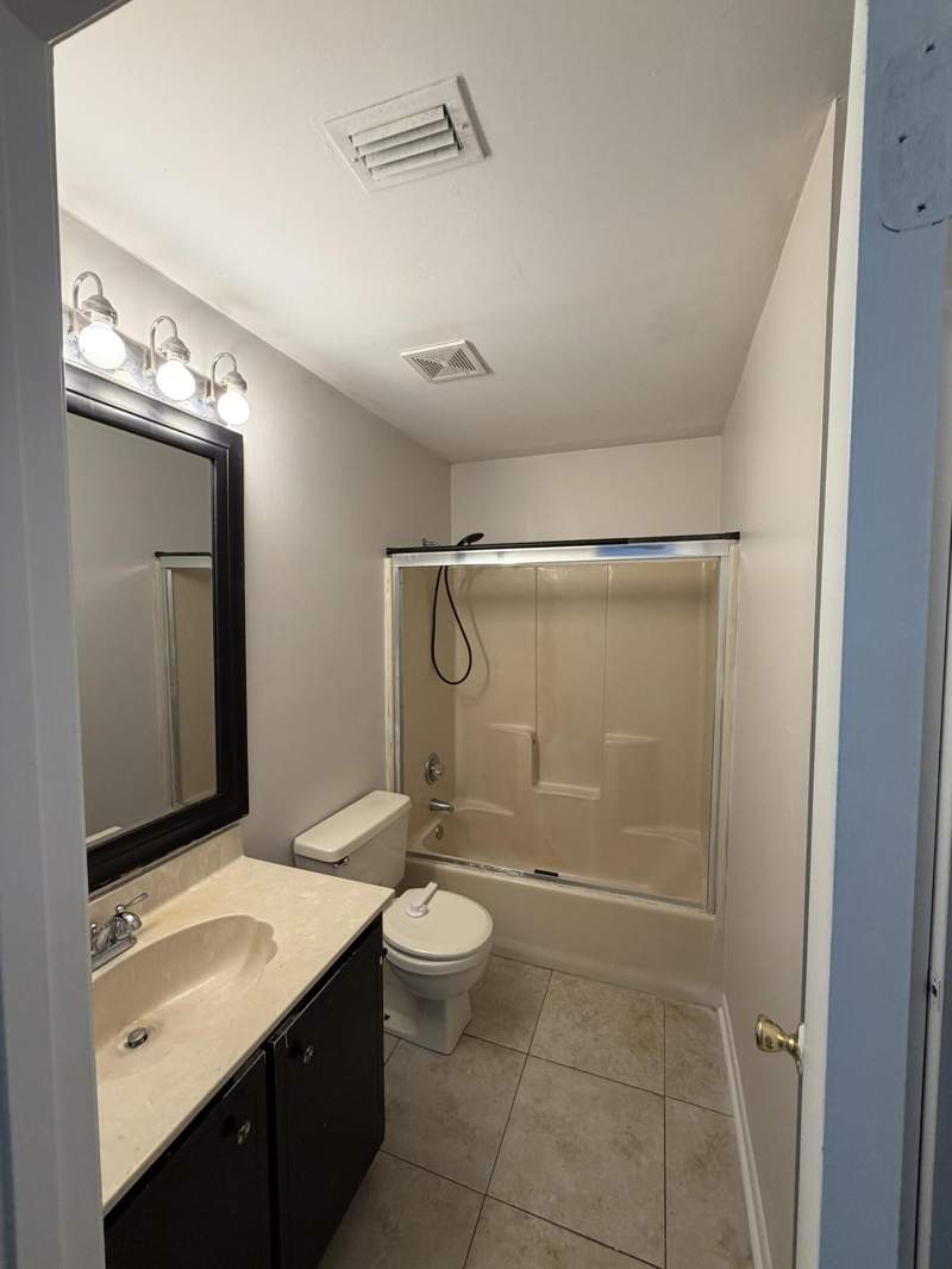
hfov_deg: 85.7
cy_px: 634
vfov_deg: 102.1
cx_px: 476
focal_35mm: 14
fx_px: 513
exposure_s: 1/120
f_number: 2.2
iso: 250
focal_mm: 2.22
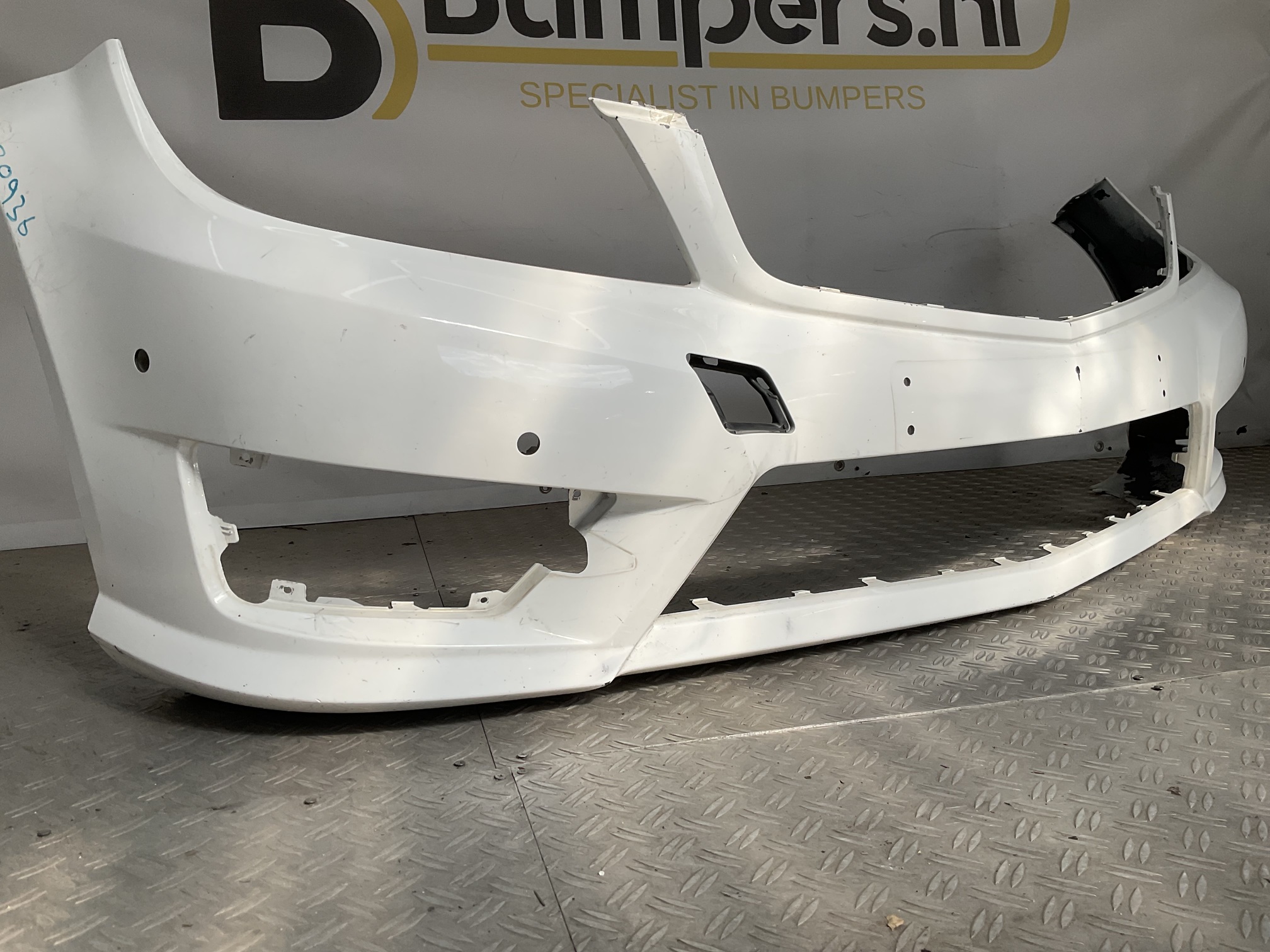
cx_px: 635
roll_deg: +0.4
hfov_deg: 61.7
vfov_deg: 48.2
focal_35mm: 29
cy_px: 476
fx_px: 1064
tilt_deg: -8.3
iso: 16
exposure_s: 1/1984
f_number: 1.8
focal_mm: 3
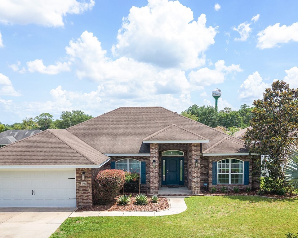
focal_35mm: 39
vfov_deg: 37.7
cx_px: 153
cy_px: 162
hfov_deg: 46.8
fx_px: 344
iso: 170
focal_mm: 8.67
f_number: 1.8
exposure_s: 1/4000
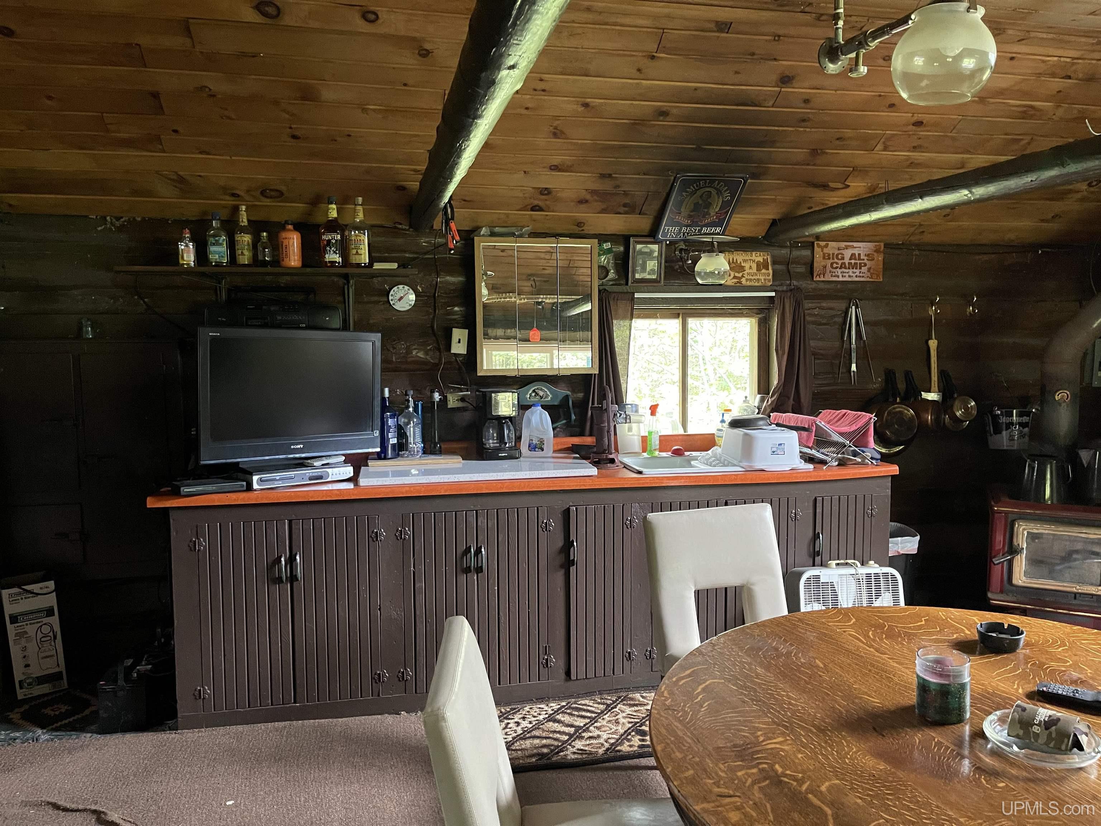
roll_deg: +0.2
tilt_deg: -5.4
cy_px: 413
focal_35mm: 25
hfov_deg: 69.4
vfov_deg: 54.9
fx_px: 795
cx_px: 550
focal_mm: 5.1
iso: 640
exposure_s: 1/37
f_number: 1.6
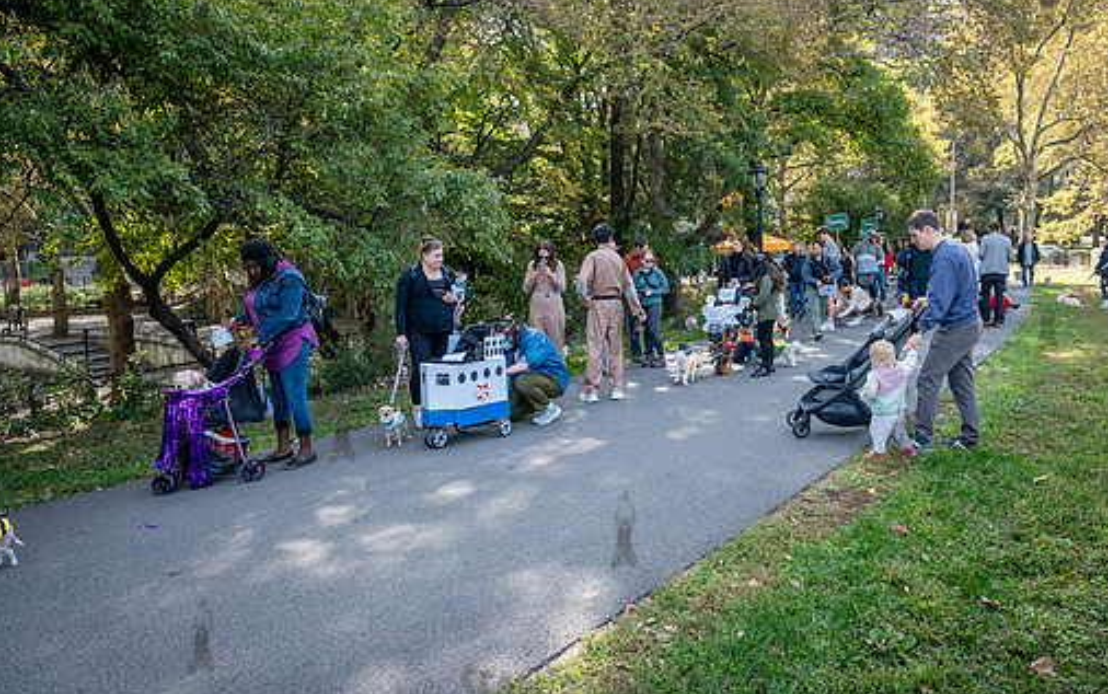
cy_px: 317
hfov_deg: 66.2
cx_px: 622
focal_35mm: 28
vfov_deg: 44.6
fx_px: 846
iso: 1000
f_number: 5
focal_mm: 24
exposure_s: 1/640
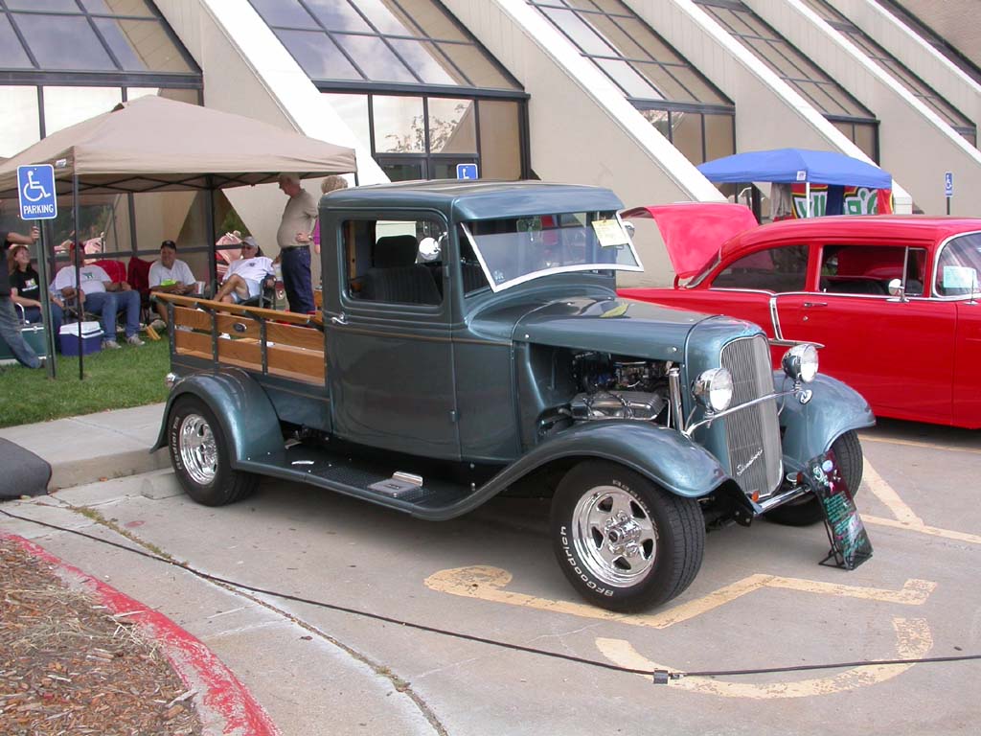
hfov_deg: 49.0
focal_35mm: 38
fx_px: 1077
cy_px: 368
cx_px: 490
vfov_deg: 37.7
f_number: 6
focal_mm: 7.85
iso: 100
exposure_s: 1/229
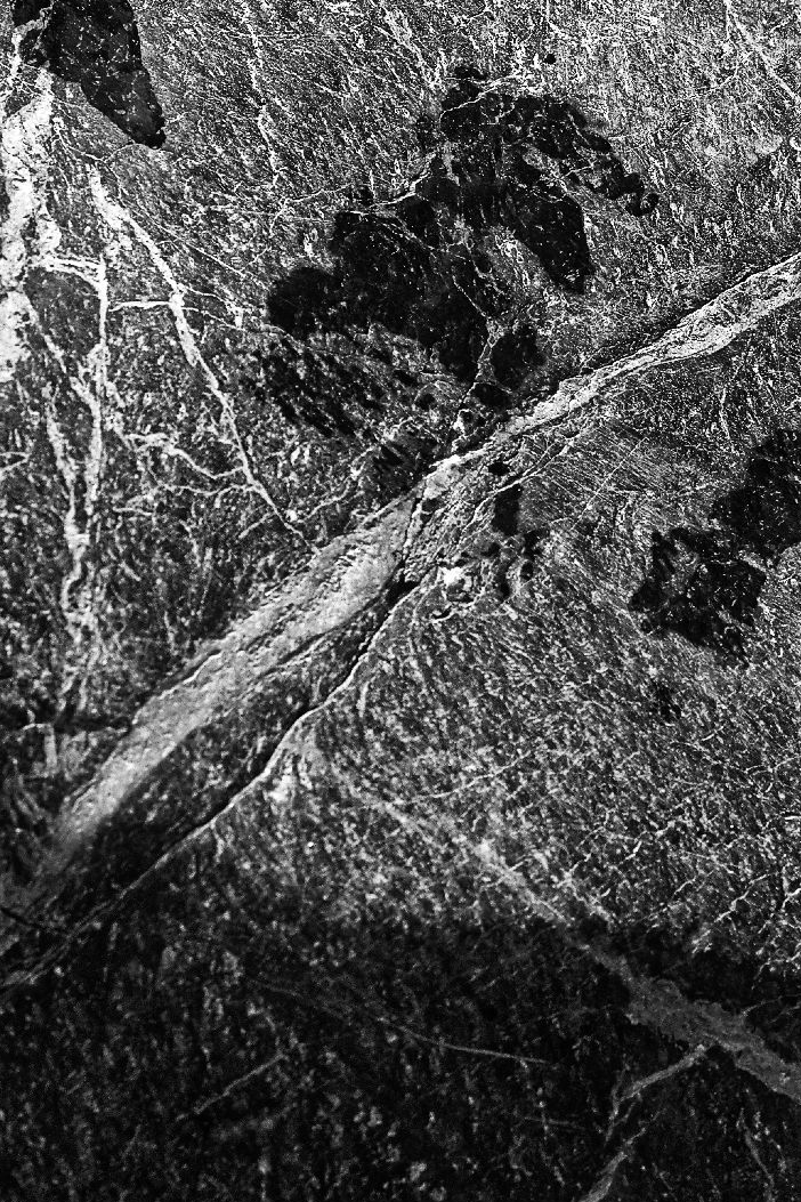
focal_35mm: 248
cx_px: 743
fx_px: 8275
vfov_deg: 8.3
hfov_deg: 5.5
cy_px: 104
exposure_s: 1/1250
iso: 1000
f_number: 8
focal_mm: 85
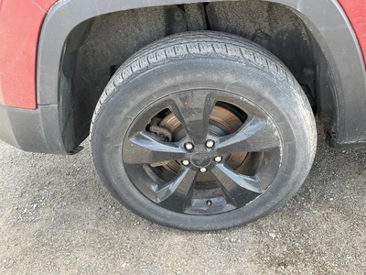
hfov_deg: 61.7
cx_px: 183
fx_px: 307
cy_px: 138
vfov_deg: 48.2
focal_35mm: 29
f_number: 1.8
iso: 20
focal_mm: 3
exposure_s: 1/122
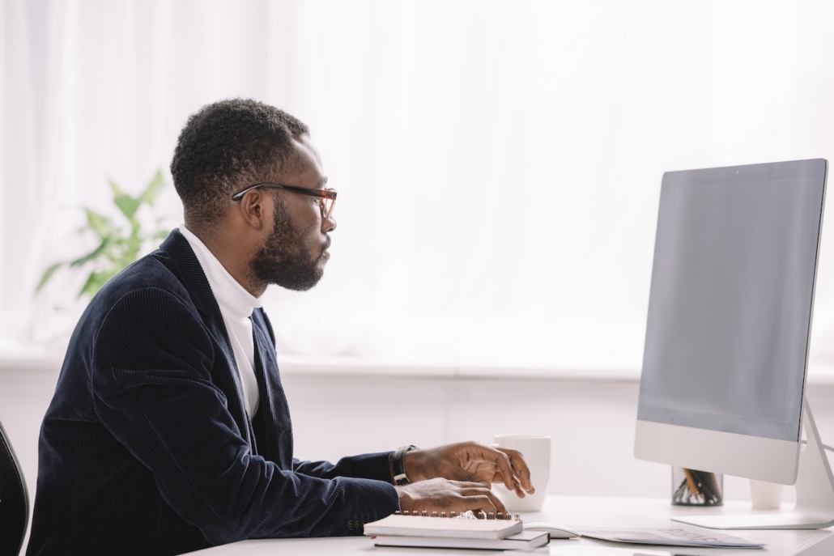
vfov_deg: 8.9
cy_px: 278
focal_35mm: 155
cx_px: 417
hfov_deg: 13.2
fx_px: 3591
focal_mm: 155
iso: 100
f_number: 4
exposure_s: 1/200
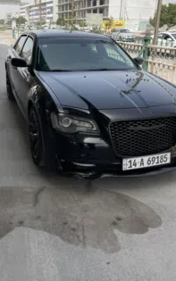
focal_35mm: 35
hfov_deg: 36.2
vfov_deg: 54.8
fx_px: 268
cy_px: 110
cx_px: 72
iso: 50
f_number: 1.6
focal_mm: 5.1
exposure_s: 1/3344
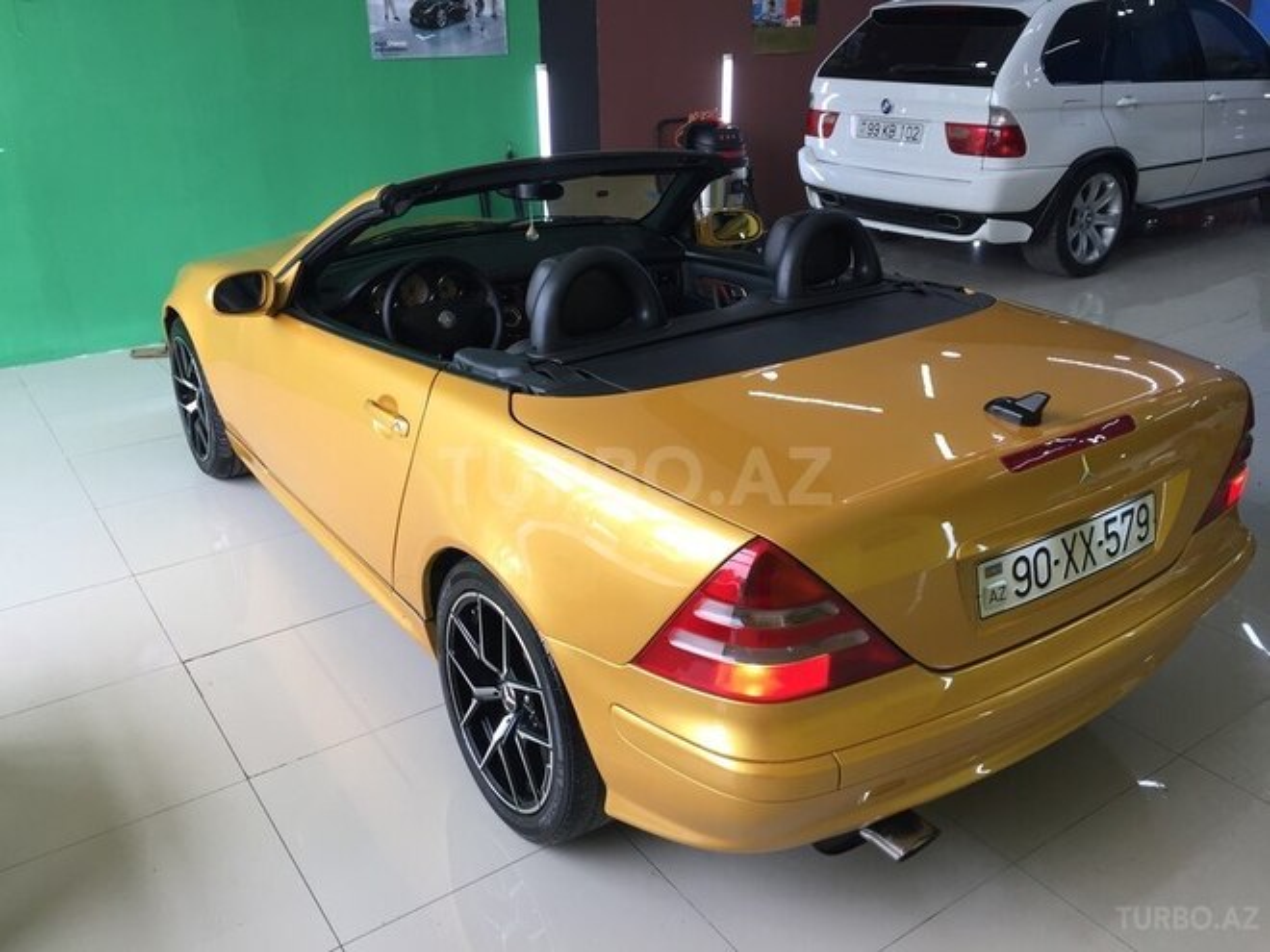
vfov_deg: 48.2
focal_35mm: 29
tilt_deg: -23.5
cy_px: 476
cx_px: 635
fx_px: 1064
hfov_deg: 61.7
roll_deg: +0.9
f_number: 2.2
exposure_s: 1/100
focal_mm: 4.15
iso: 50
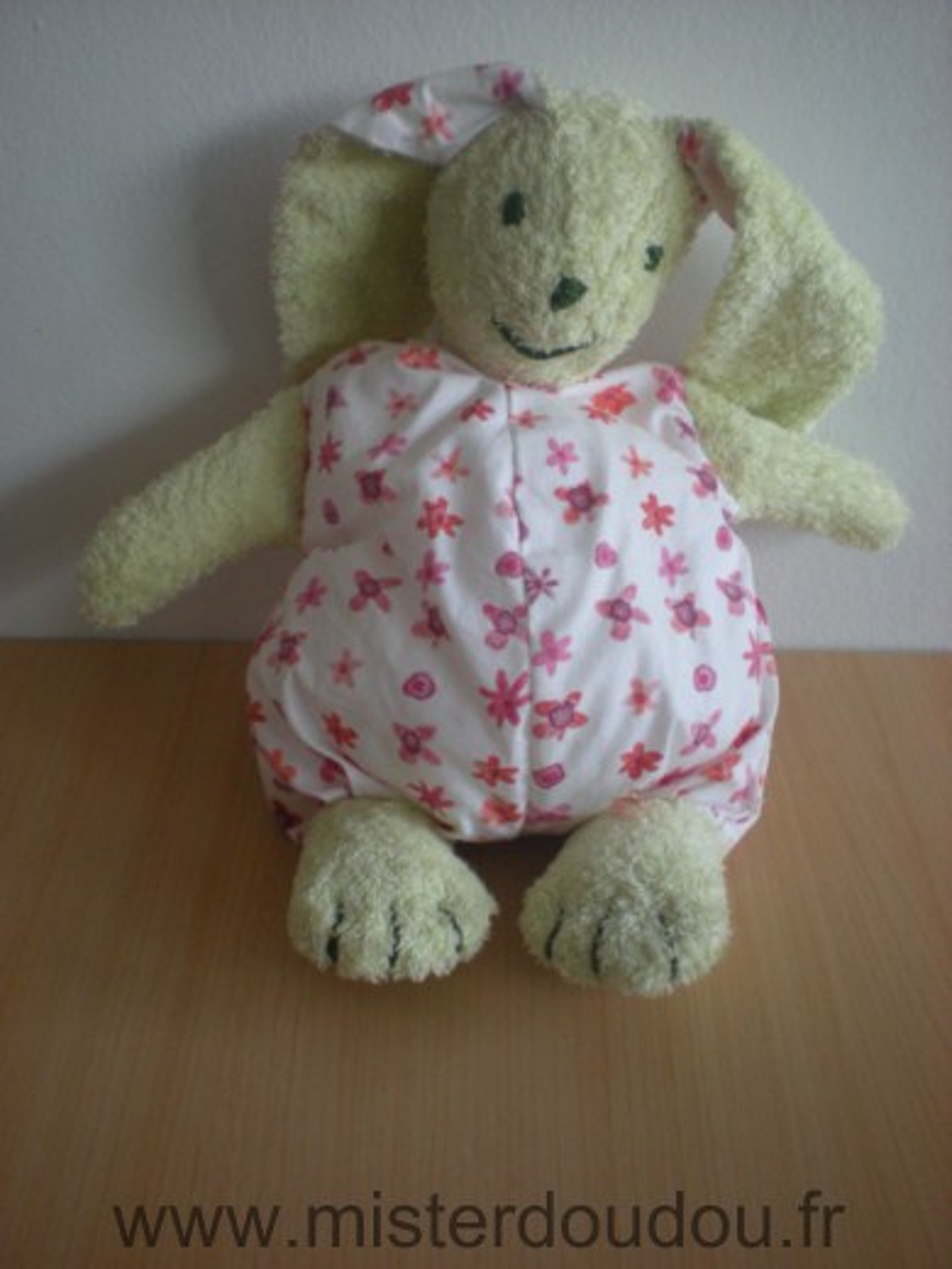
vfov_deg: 49.0
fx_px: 1393
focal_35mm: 38
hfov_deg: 37.7
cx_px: 476
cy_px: 634
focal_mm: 6.3
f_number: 3.1
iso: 200
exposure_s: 1/47.1
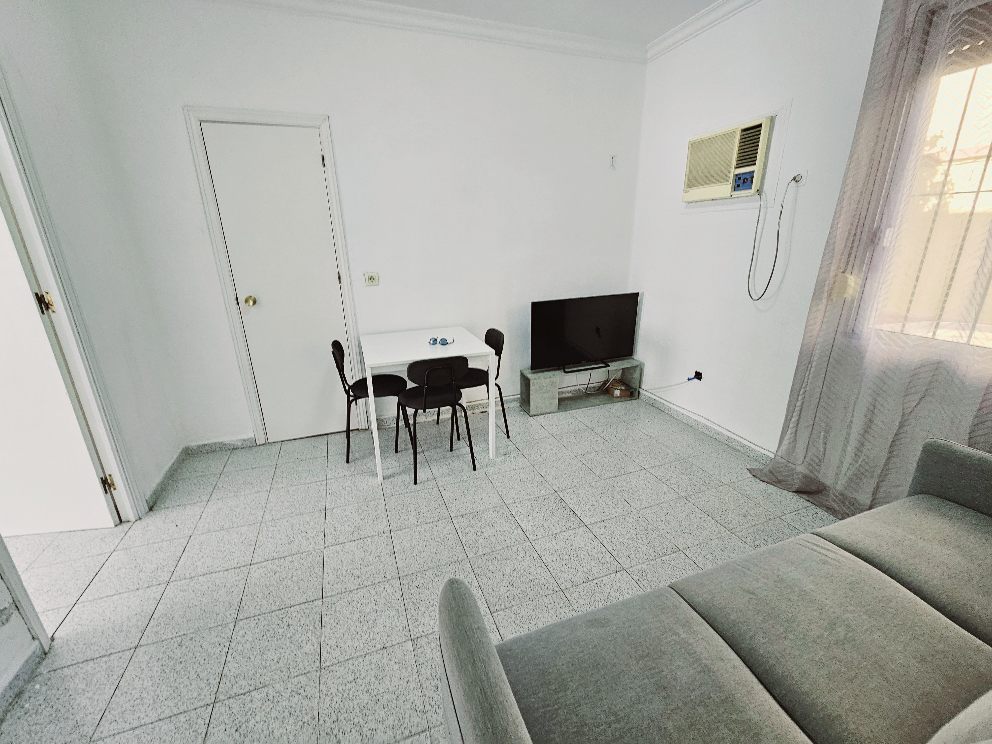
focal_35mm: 13
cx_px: 496
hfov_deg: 106.2
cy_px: 372
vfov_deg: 89.9
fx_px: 373
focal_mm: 2.2
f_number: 2.2
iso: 64
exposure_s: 1/50
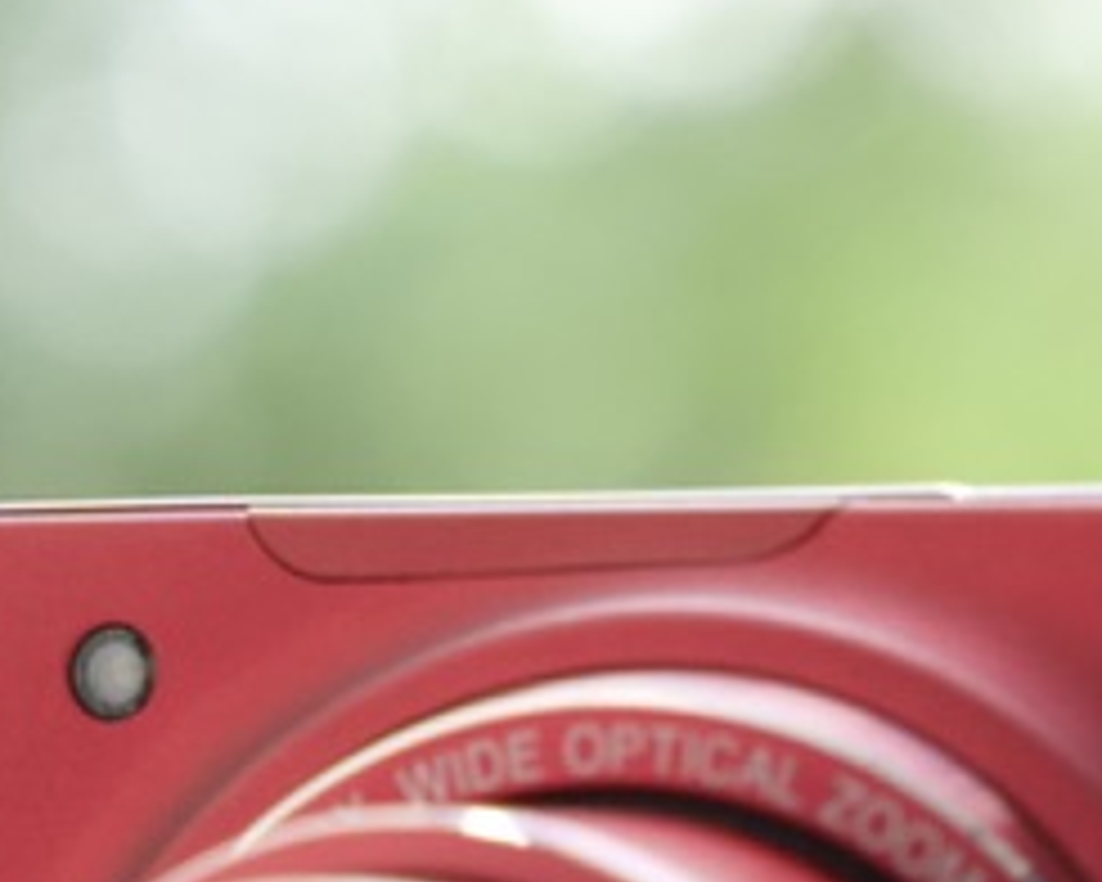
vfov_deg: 3.5
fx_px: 14253
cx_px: 576
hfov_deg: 4.4
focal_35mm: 437
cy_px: 846
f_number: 5.6
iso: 800
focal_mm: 70
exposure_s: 1/125
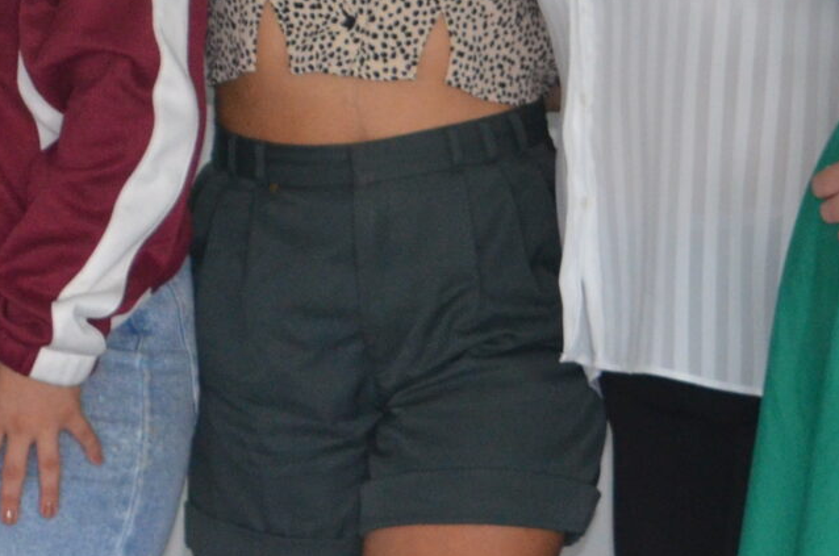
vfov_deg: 4.1
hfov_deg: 6.2
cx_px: -425
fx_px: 7701
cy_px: -292
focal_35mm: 331
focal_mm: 55
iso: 1000
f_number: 4.5
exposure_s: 1/60
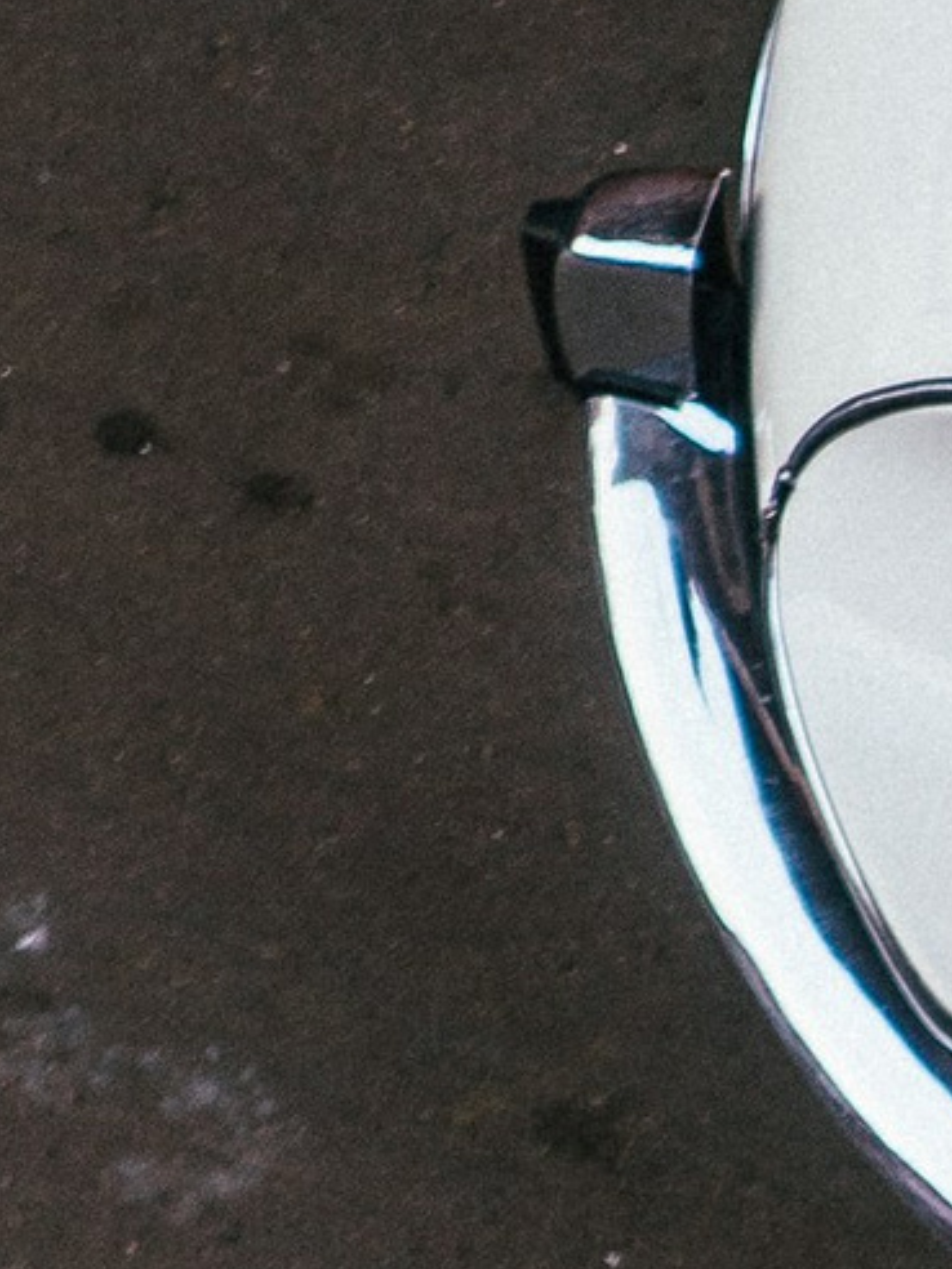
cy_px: 2247
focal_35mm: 525
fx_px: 19251
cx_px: 3199
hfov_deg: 2.8
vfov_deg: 3.8
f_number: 2.8
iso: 100
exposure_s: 1/100
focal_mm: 70
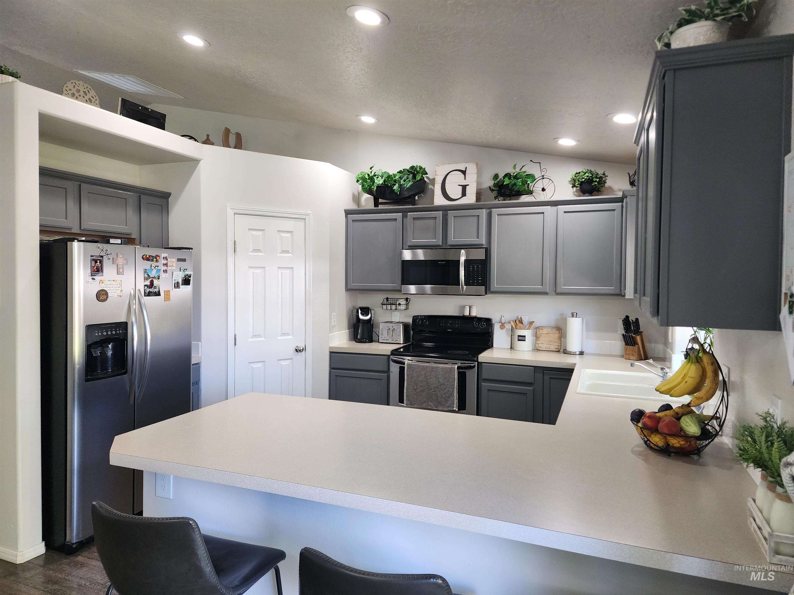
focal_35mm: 23
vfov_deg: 58.9
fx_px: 528
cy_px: 298
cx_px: 397
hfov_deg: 73.9
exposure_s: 1/120
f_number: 1.8
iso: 250
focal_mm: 6.4
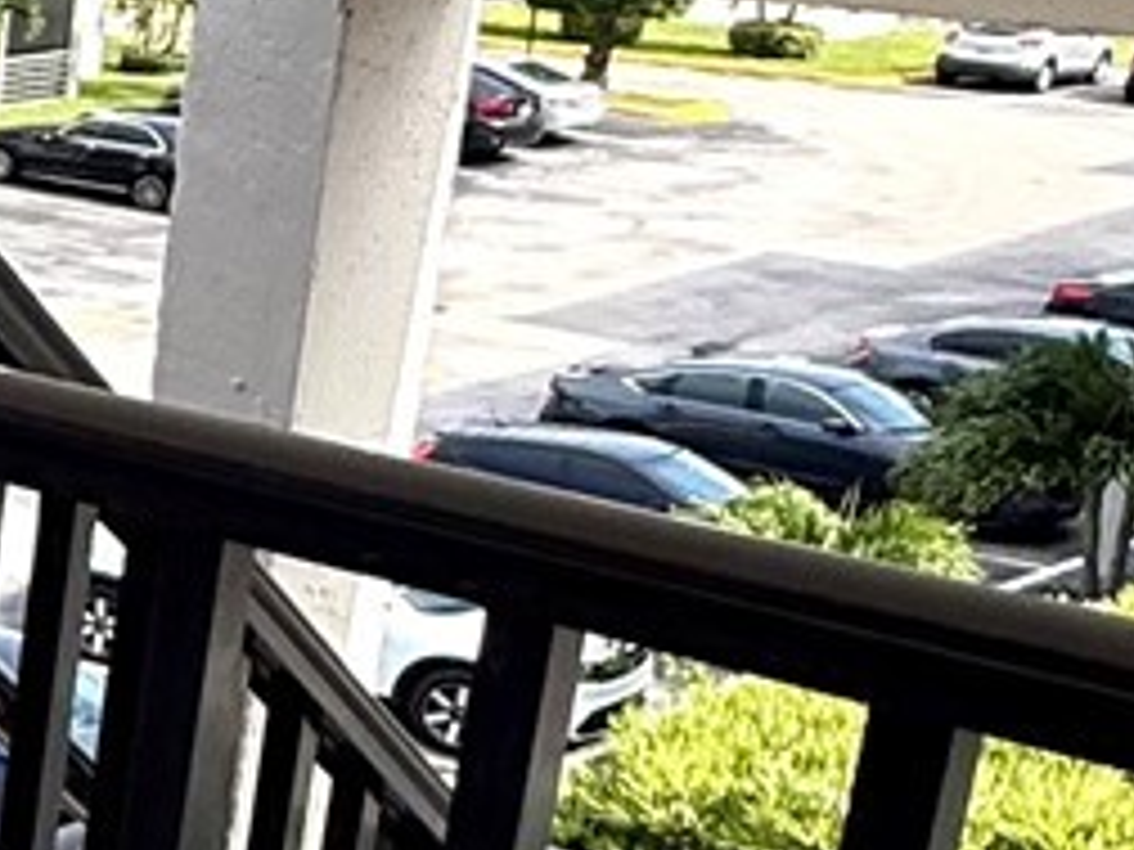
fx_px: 2916
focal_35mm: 89
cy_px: 436
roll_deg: +0.3
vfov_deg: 16.6
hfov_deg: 15.4
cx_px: -1395
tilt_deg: -13.9
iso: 64
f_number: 2.2
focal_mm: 2.22
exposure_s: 1/651
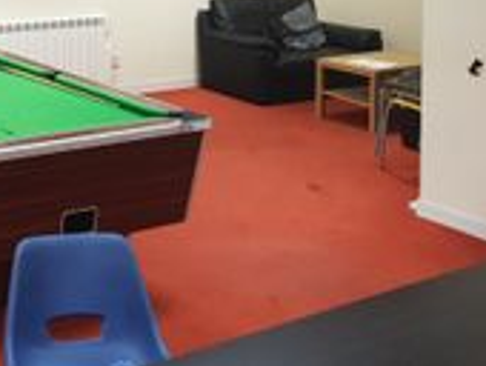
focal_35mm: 61
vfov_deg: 22.4
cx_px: -14
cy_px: -57
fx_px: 858
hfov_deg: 29.3
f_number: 1.5
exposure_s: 1/50
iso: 160
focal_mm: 4.3
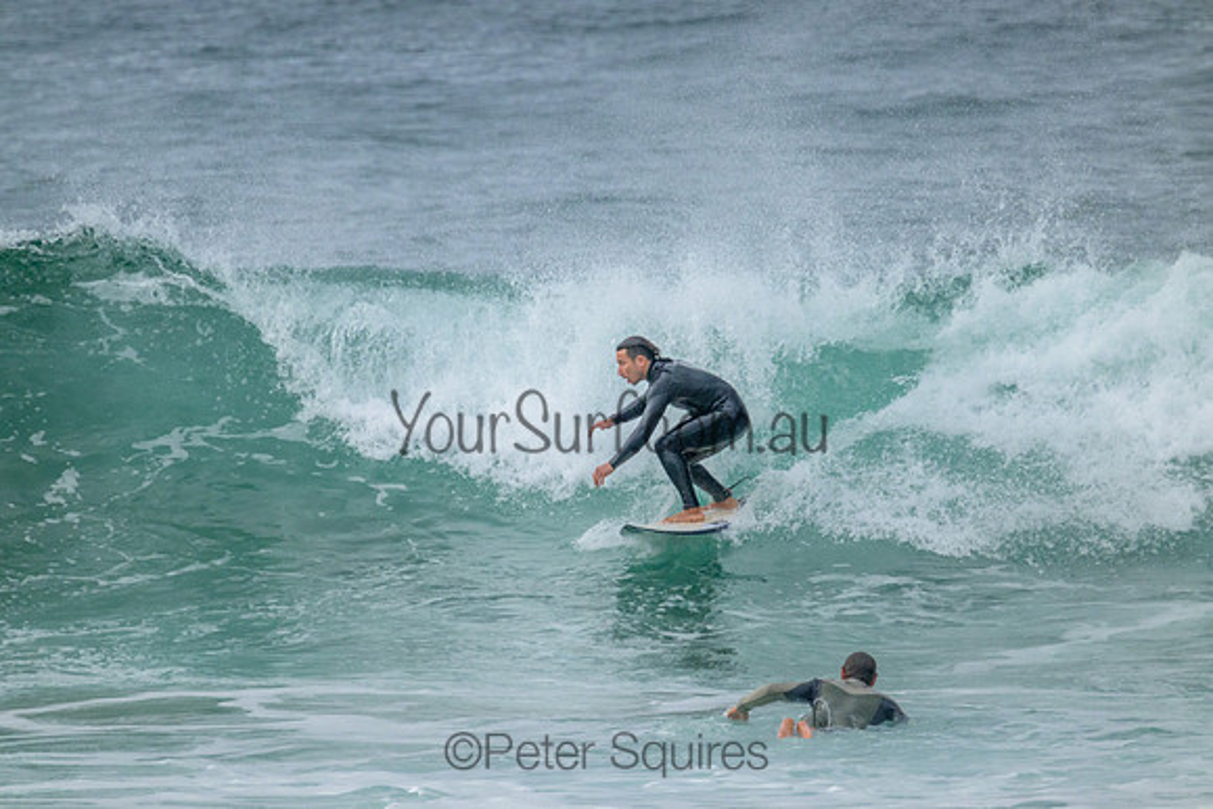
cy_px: 404
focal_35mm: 800
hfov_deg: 2.6
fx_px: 26961
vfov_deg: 1.7
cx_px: 606
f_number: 11
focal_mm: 800
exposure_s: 1/1600
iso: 2800
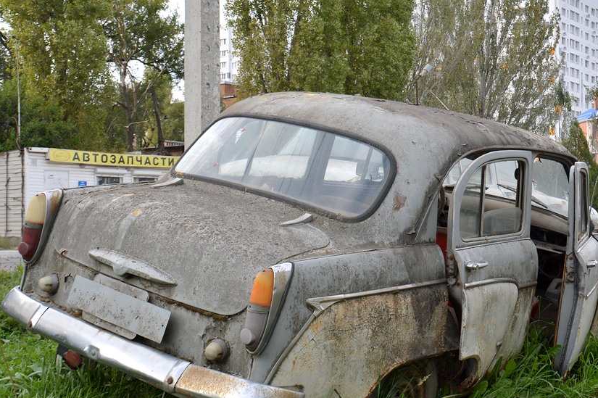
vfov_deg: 28.0
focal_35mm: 48
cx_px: 340
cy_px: 208
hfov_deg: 41.0
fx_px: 797
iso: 200
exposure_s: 1/250
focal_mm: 22
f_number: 8
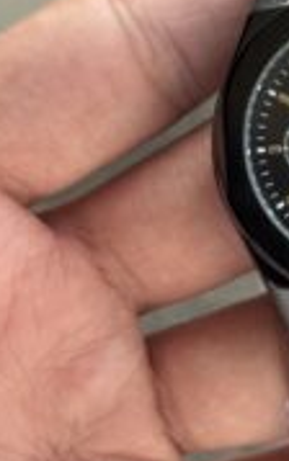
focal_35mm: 114
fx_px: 1435
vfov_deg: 18.3
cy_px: 227
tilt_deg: -58.4
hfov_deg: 11.2
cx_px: 374
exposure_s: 1/731
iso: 64
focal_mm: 6.76
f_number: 1.78
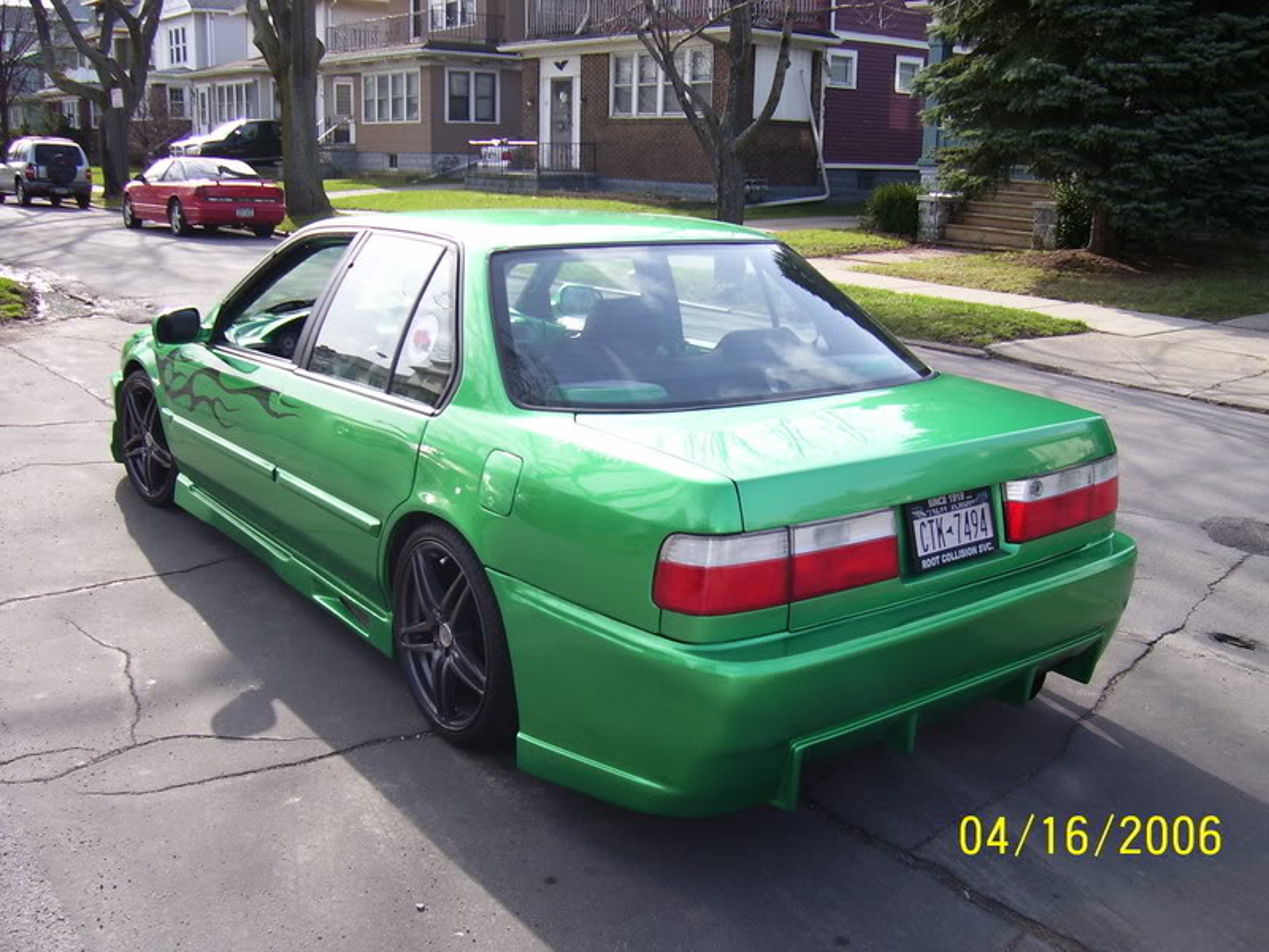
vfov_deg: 41.8
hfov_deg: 54.0
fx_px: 1246
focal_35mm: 34
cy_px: 476
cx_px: 634
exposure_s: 1/500
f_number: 2.7
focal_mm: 5.6
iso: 80
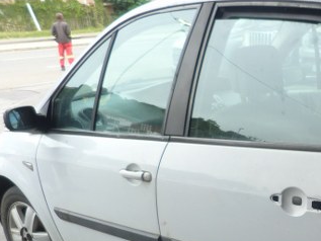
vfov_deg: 22.7
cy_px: 215
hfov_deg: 27.1
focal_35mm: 63
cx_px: 387
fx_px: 584
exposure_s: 1/100
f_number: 2.8
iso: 125
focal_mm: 4.5
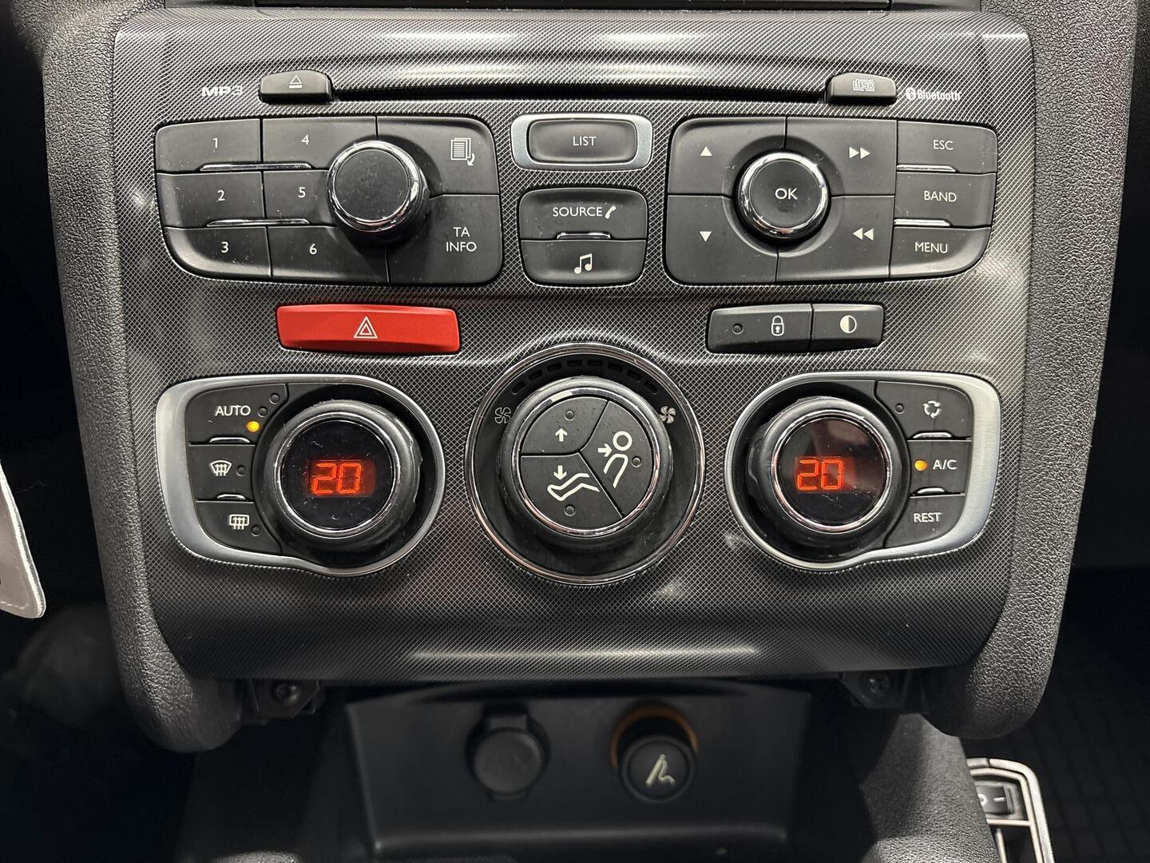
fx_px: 864
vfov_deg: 53.1
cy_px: 432
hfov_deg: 67.3
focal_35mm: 26
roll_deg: +0.7
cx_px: 575
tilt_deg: -21.6
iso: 400
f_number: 1.6
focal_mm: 5.96
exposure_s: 1/33
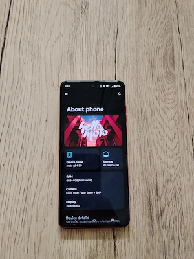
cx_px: 97
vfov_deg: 61.7
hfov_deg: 48.2
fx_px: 217
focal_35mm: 29
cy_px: 130
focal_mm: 4.22
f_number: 1.8
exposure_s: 1/50
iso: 200
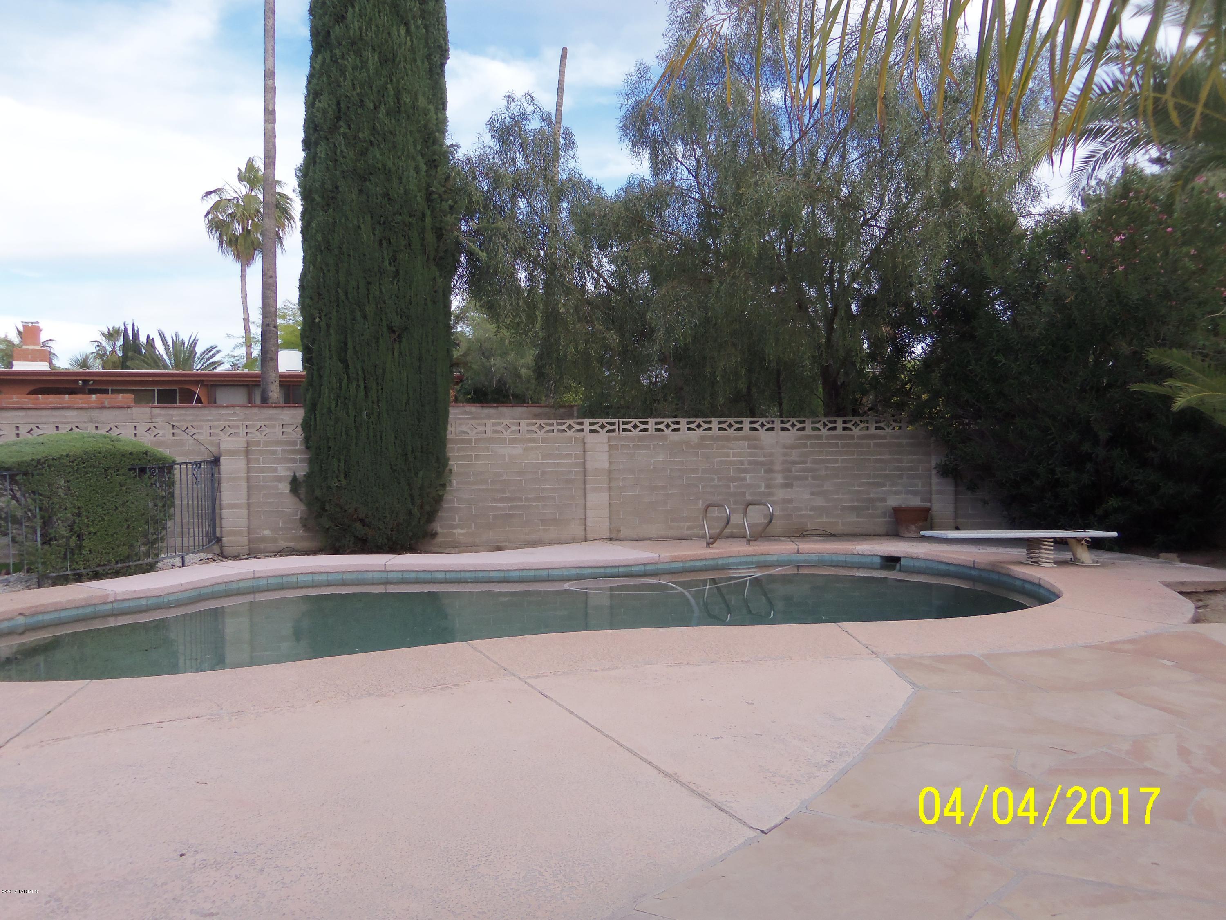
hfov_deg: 63.4
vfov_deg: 49.7
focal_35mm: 28
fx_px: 992
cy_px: 460
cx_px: 613
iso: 64
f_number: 3.9
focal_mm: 5.1
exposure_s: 1/200
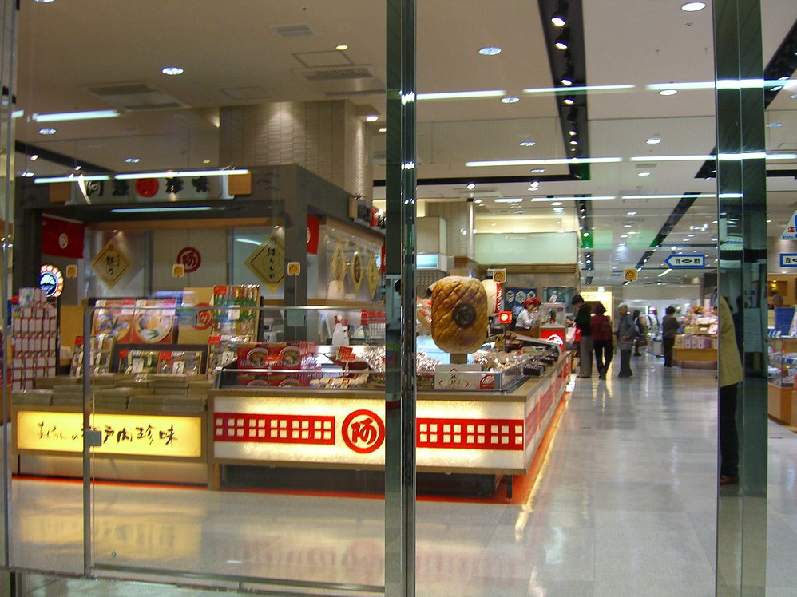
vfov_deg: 36.8
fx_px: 898
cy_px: 306
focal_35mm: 39
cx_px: 406
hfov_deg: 47.9
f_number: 2.8
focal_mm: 7.9
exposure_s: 1/100
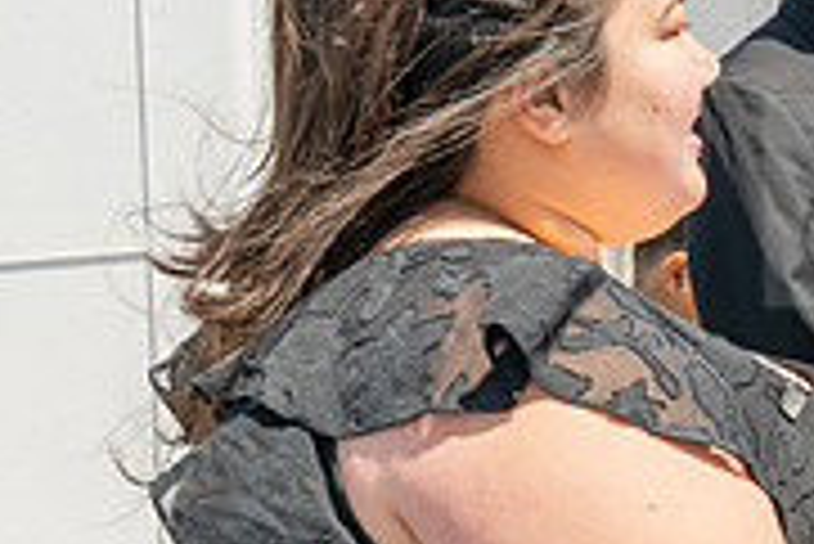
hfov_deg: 13.5
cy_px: 200
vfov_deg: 9.5
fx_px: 3259
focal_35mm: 144
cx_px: 1156
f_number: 11
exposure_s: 1/200
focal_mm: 45
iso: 200
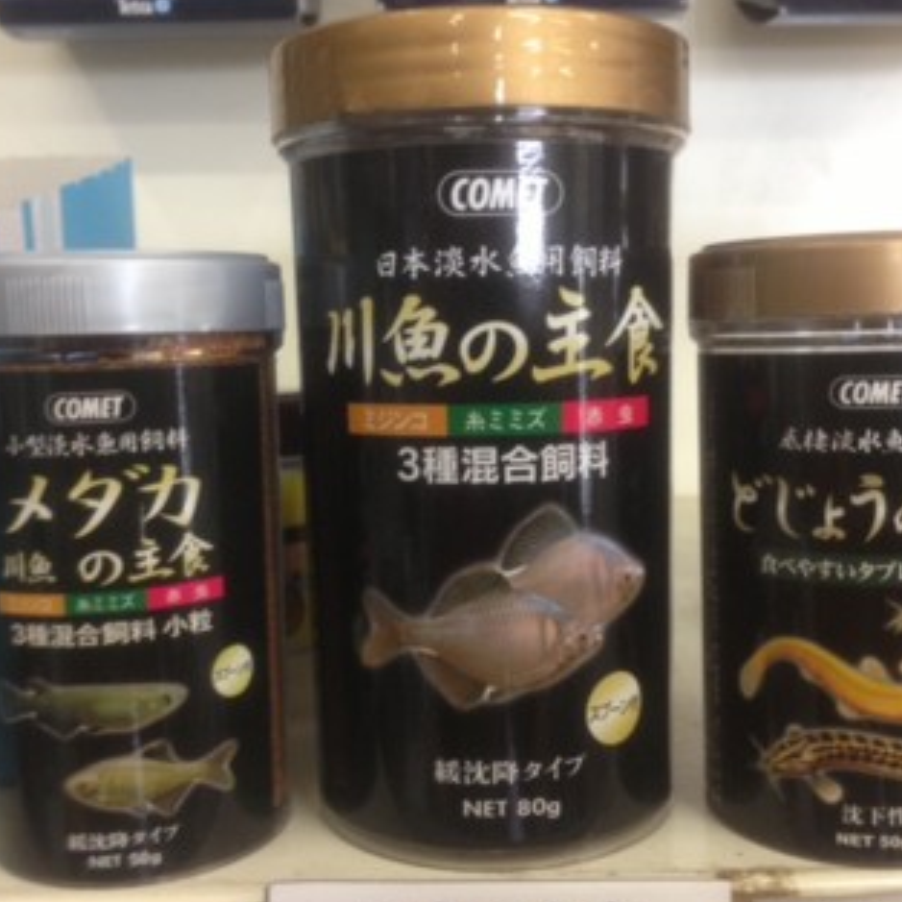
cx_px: 470
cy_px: 464
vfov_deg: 40.0
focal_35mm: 42
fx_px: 1238
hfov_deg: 40.0
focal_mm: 4.13
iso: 100
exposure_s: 1/20
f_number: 2.4
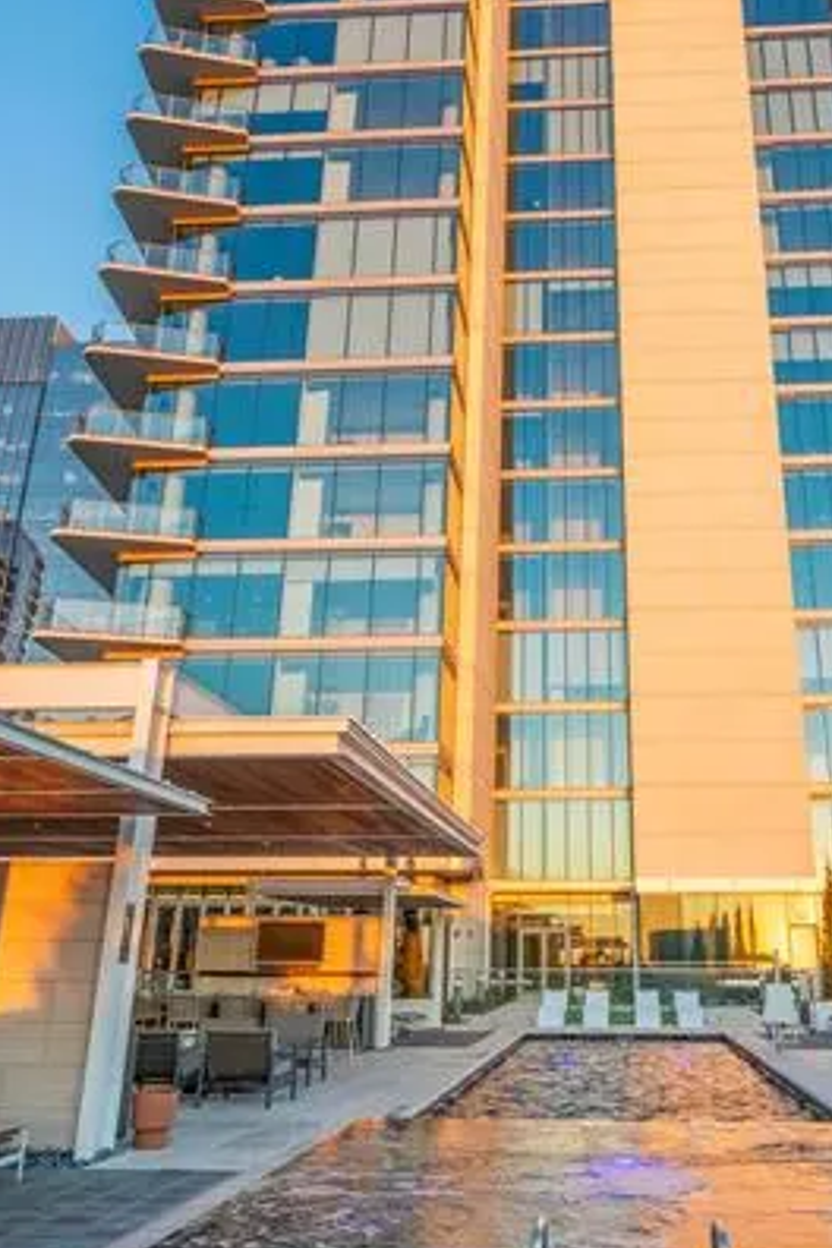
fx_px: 1075
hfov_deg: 41.9
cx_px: 539
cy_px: 514
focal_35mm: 31
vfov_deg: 59.9
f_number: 8
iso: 1600
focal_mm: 16
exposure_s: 1/500
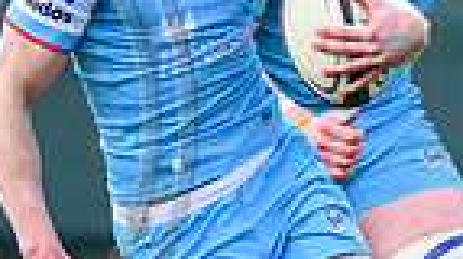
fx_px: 49399
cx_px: 241
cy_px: 244
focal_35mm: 4029
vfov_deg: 0.3
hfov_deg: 0.5
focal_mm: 560
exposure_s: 1/1600
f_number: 4
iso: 500
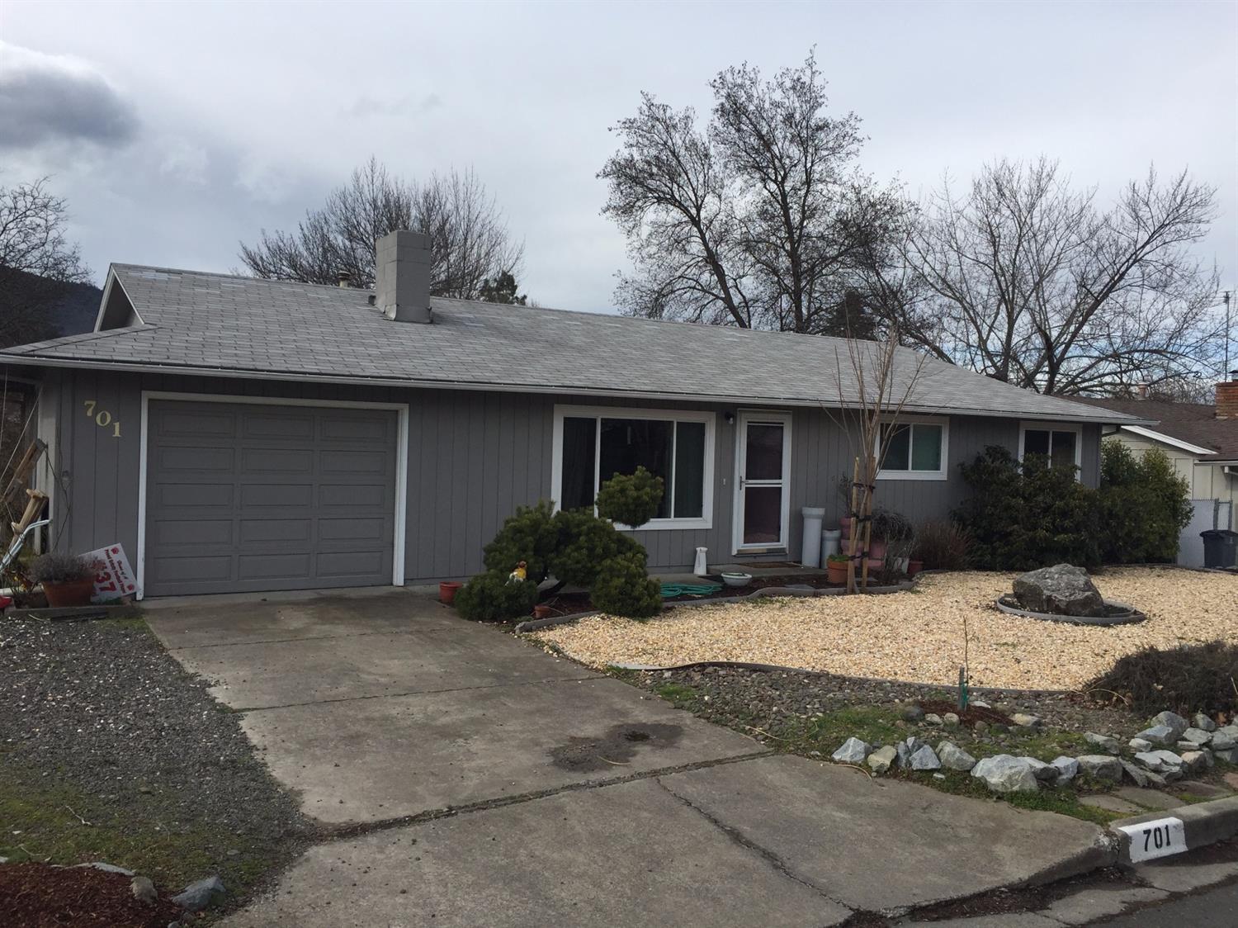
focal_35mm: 29
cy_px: 464
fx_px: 1037
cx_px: 619
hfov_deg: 61.7
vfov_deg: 48.2
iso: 32
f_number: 2.2
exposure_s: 1/1883
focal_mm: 4.15
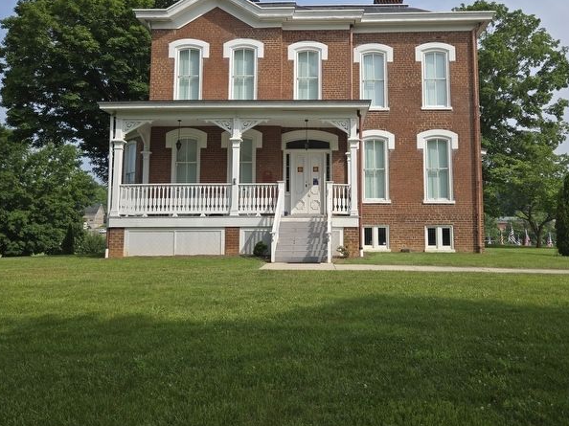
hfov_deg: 58.3
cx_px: 313
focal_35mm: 31
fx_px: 509
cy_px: 171
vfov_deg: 45.2
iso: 25
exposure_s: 1/1804
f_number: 1.8
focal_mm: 5.4
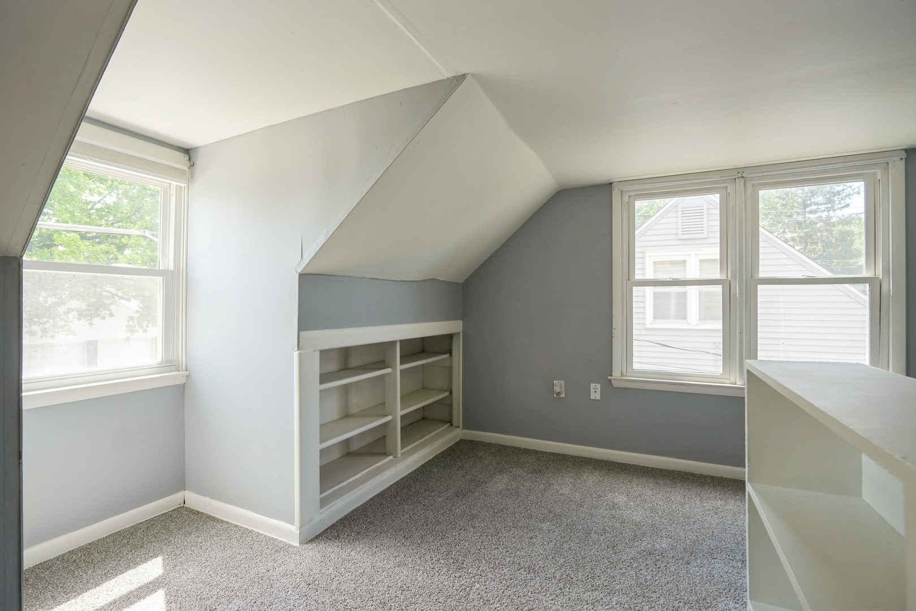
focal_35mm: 16
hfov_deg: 96.7
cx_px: 458
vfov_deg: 73.7
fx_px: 407
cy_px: 306
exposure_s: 1/100
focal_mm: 16
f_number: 7.1
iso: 400
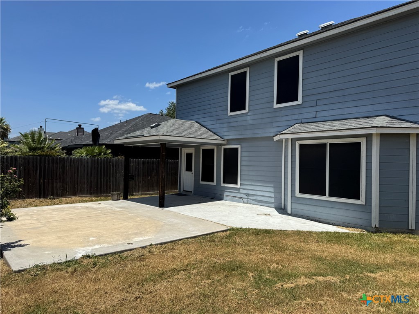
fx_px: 291
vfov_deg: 56.8
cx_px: 210
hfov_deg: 71.6
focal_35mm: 24
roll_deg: -0.8
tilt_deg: -0.6
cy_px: 157
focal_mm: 6.76
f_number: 1.78
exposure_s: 1/7092
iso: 80
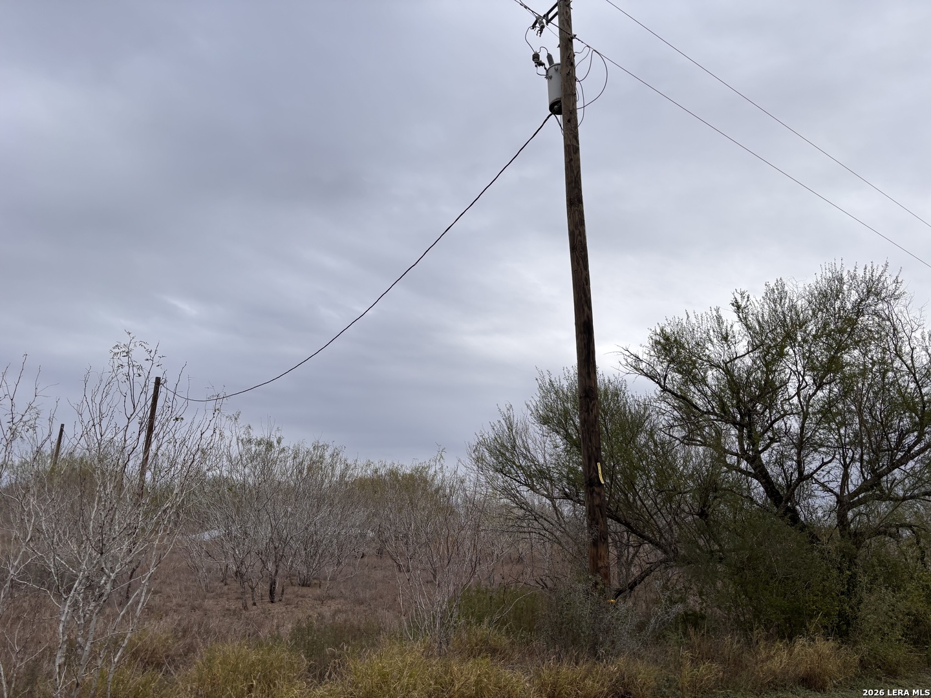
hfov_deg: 67.3
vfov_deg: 53.1
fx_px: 699
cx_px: 466
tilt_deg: +16.8
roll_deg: -4.7
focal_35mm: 26
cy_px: 349
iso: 50
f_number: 1.6
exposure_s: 1/5618
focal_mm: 5.96
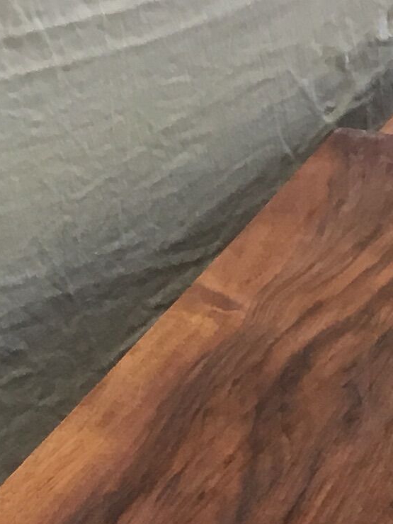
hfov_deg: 9.4
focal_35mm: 158
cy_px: 884
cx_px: 251
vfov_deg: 11.7
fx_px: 2392
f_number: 2.2
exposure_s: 1/33
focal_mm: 4.15
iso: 50
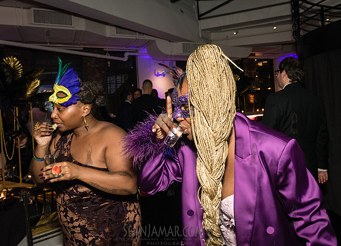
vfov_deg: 46.1
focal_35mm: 30
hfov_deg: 60.3
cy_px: 102
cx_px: 216
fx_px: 288
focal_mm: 24
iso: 5000
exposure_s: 1/160
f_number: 4.5
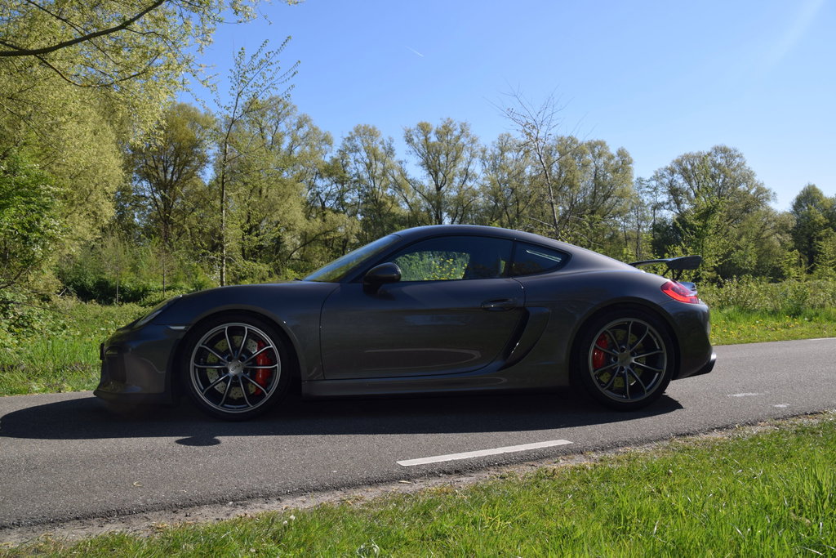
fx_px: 697
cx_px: 418
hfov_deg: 61.9
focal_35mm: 30
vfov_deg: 43.6
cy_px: 279
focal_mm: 20
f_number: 8
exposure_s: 1/200
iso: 100
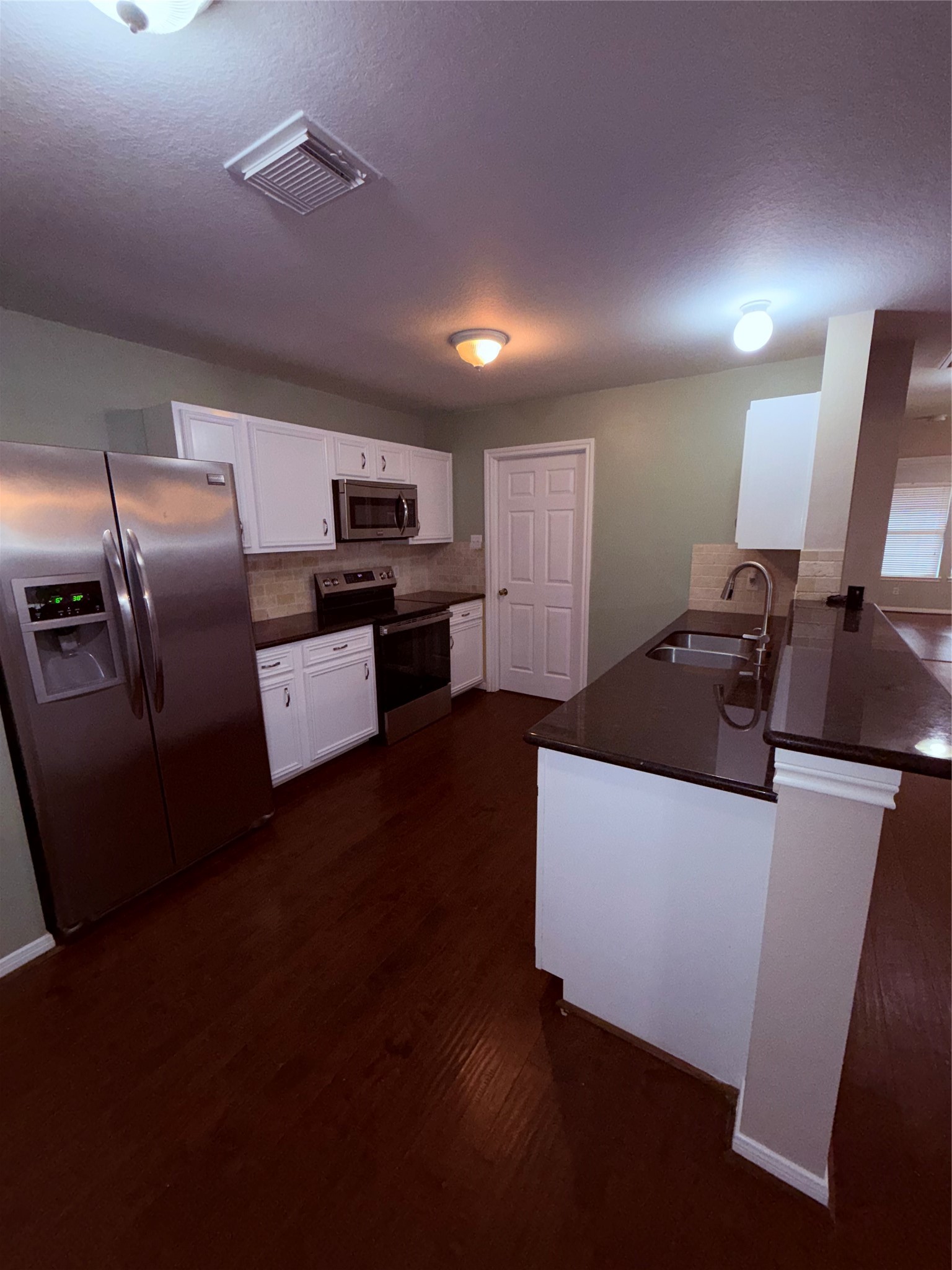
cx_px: 476
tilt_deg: -11.4
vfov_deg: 102.1
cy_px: 635
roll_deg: +1.3
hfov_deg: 85.7
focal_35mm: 14
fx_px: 513
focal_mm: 2.22
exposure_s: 1/60
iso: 100
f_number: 2.2
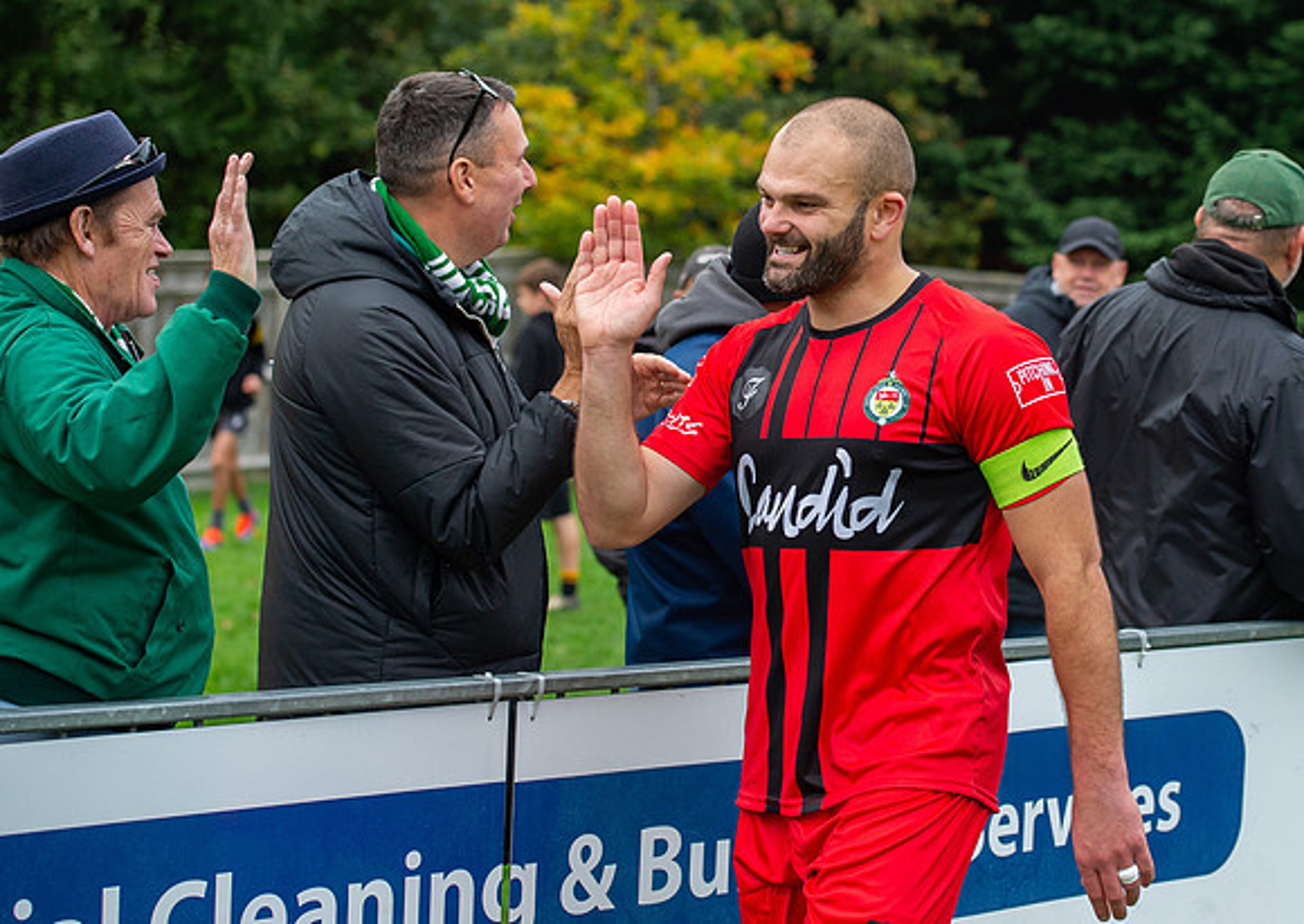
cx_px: 864
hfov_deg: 21.9
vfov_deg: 15.6
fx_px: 3359
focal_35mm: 91
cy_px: 348
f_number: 4
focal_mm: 70
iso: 1600
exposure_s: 1/1000
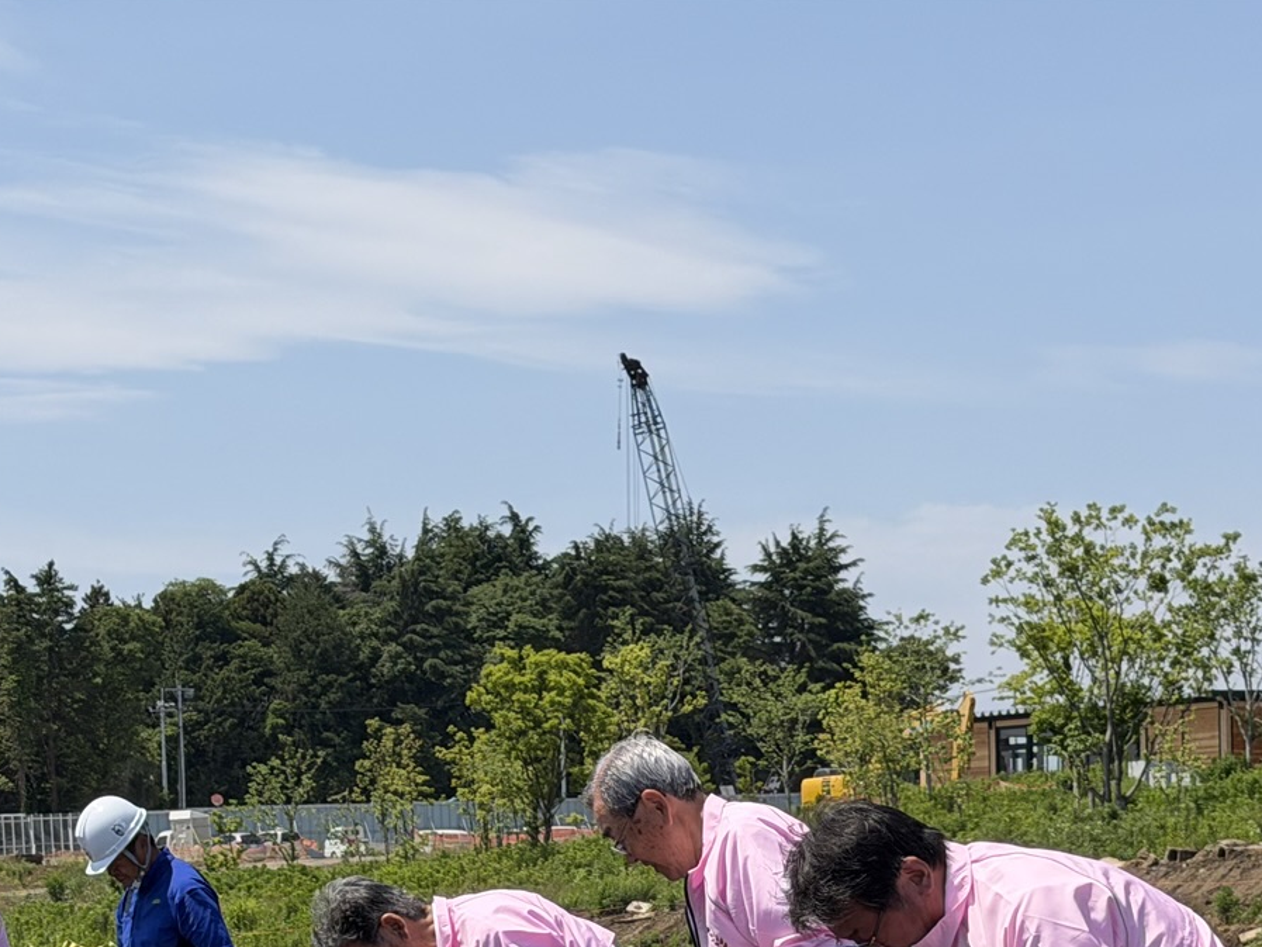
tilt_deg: -2.6
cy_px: 1048
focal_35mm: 107
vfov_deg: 13.6
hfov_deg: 18.4
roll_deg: +1.5
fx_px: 3901
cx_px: 665
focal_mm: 6.76
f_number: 1.78
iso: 64
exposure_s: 1/3891
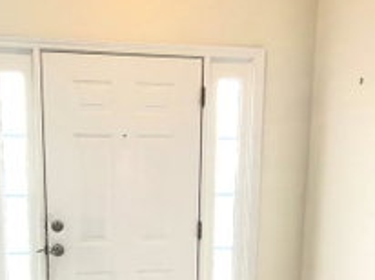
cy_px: 198
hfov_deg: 64.5
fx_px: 292
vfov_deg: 49.8
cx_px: 141
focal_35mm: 27
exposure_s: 1/60
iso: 250
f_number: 2.2
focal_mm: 1.95
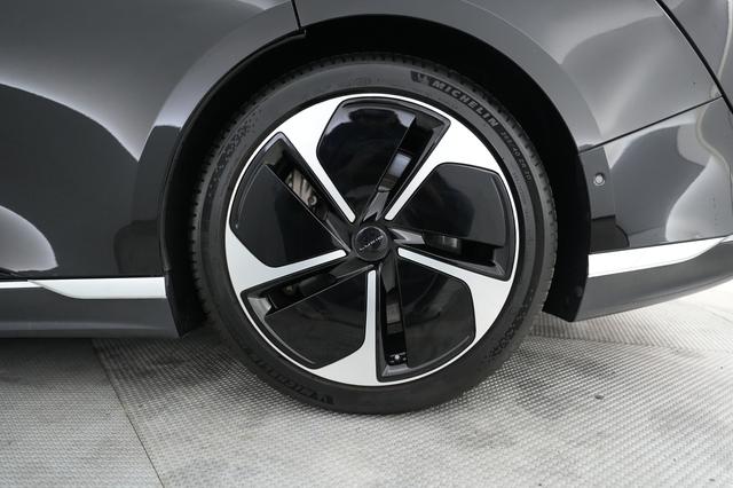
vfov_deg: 53.1
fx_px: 488
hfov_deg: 73.8
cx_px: 366
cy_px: 244
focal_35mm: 24
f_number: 2.8
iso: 5000
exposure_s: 1/160
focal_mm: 24
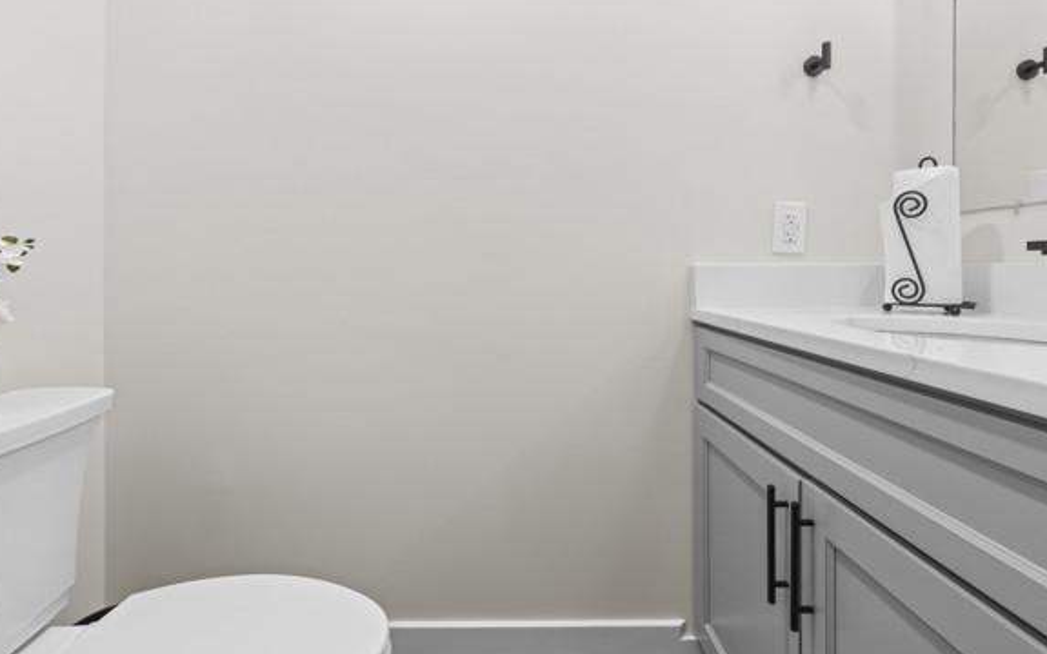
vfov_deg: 67.9
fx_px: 485
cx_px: 518
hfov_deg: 94.4
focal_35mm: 17
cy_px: 354
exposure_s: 1/15
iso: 1000
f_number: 7.1
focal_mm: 16
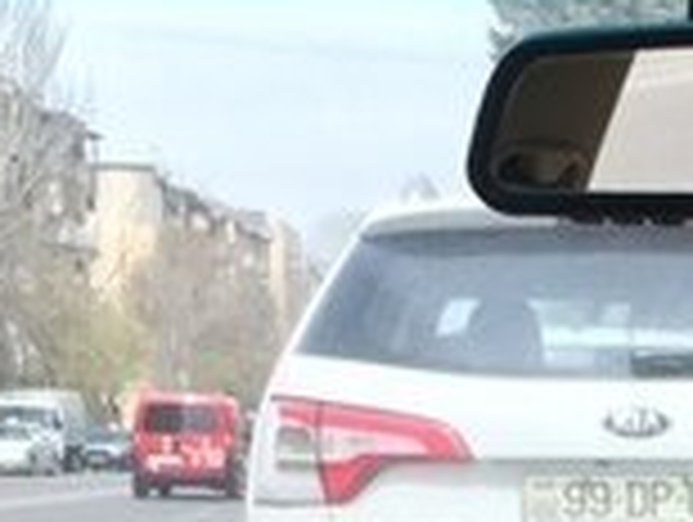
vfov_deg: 11.4
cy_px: 817
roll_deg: -0.4
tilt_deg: -9.4
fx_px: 2486
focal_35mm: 124
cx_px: 783
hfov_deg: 15.4
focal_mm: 4.15
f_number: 2.2
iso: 32
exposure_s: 1/514
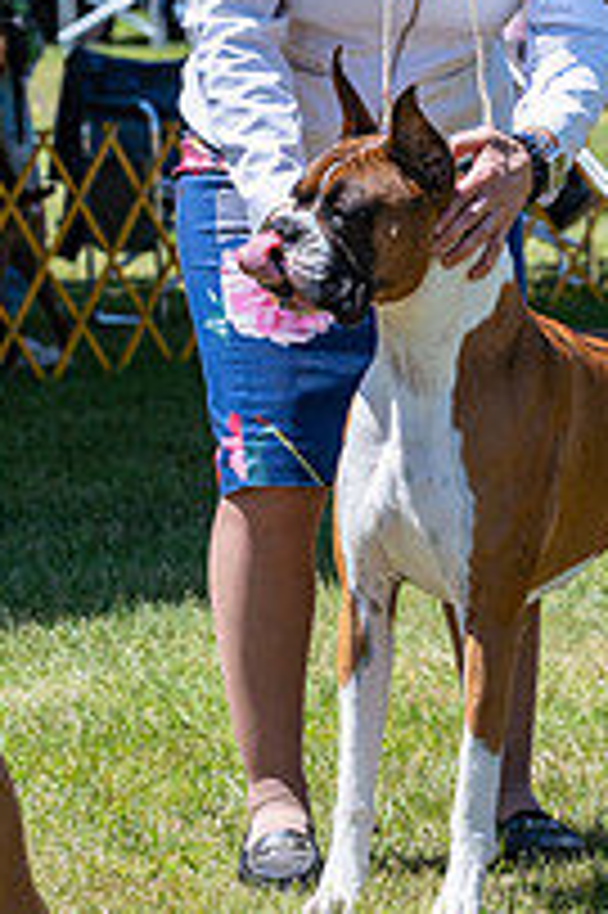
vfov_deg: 9.3
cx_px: 365
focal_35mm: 222
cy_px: 230
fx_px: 5633
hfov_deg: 6.2
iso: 320
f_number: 6.3
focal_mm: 100
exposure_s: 1/1600
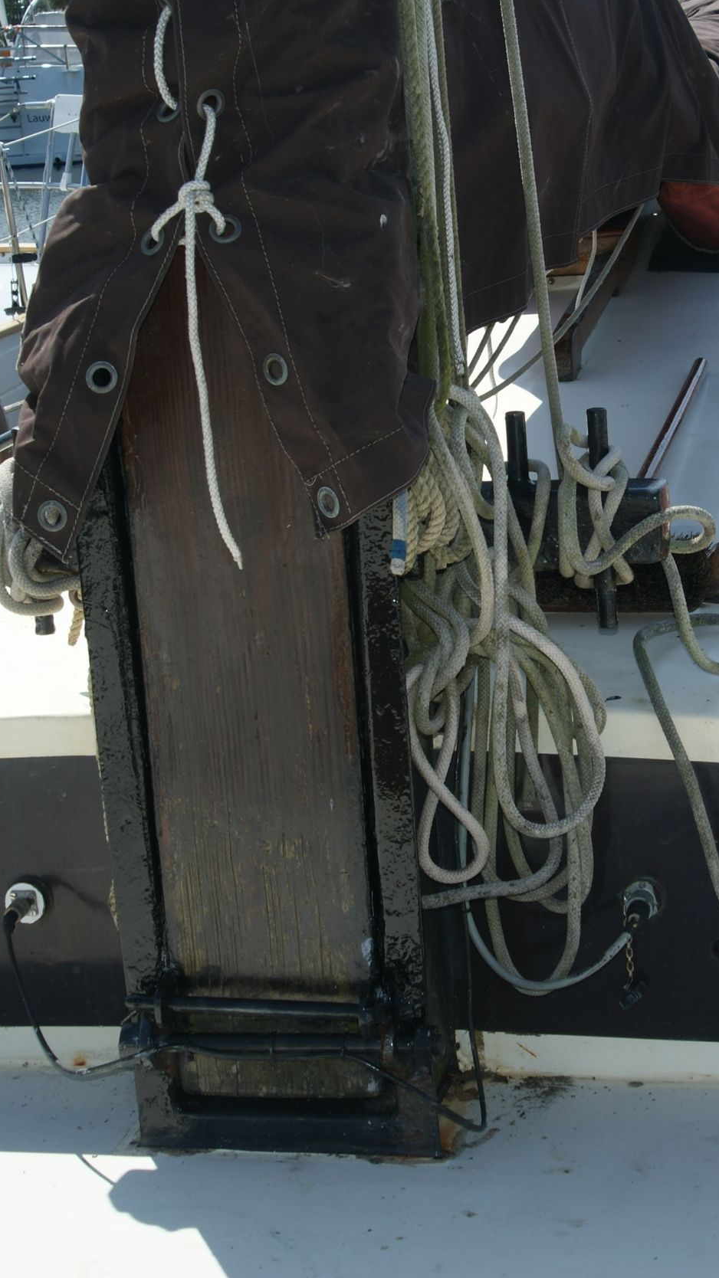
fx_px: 2237
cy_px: 639
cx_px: 443
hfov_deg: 18.2
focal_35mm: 66
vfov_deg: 31.9
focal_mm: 28
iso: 100
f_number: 10
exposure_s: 1/160
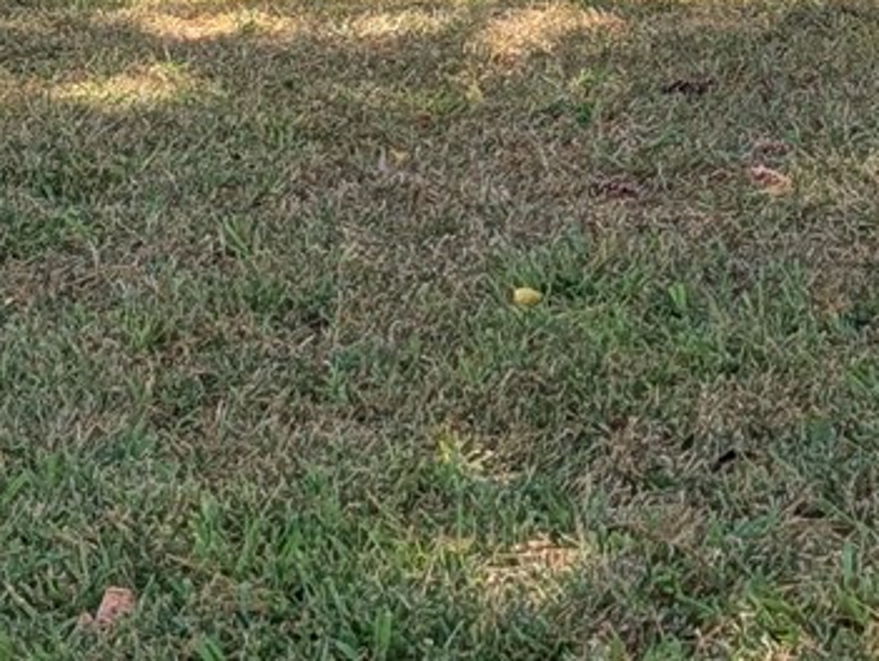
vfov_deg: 11.0
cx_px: 614
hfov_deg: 15.0
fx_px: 3330
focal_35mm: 131
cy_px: -255
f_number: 1.68
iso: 22
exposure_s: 1/858
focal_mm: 6.9
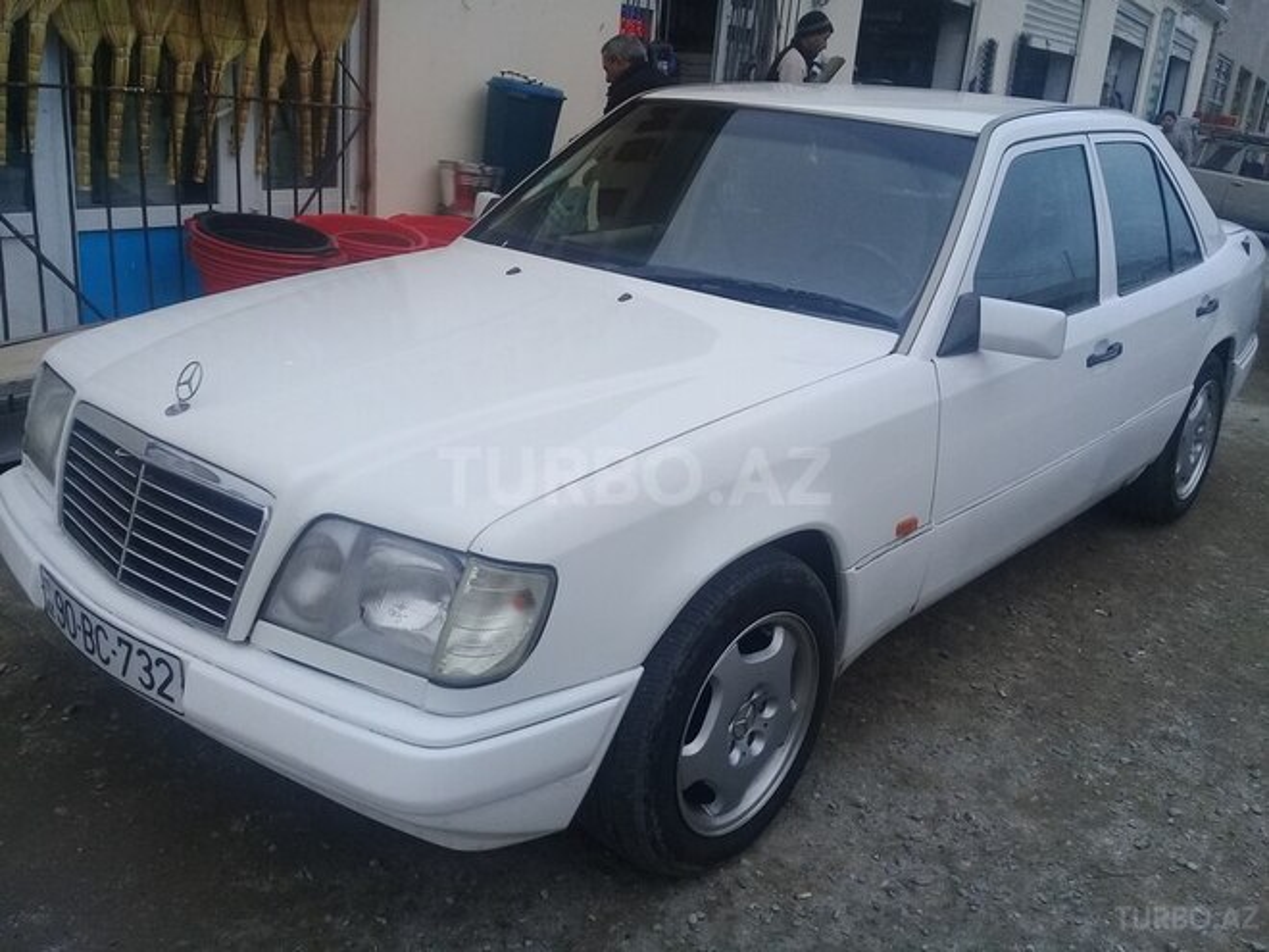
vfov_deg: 45.4
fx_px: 1136
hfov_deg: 58.4
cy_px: 476
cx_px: 634
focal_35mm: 31
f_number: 2.2
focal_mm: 3.3
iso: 50
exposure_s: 1/396
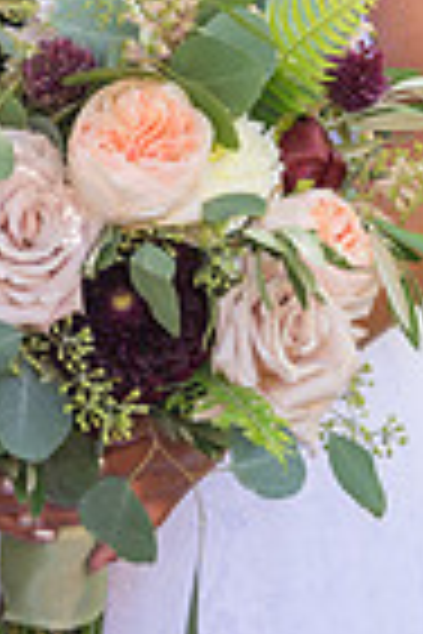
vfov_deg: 10.8
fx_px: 3260
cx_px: 40
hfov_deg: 7.4
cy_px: -225
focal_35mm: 185
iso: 640
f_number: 5
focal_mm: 58
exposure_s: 1/160
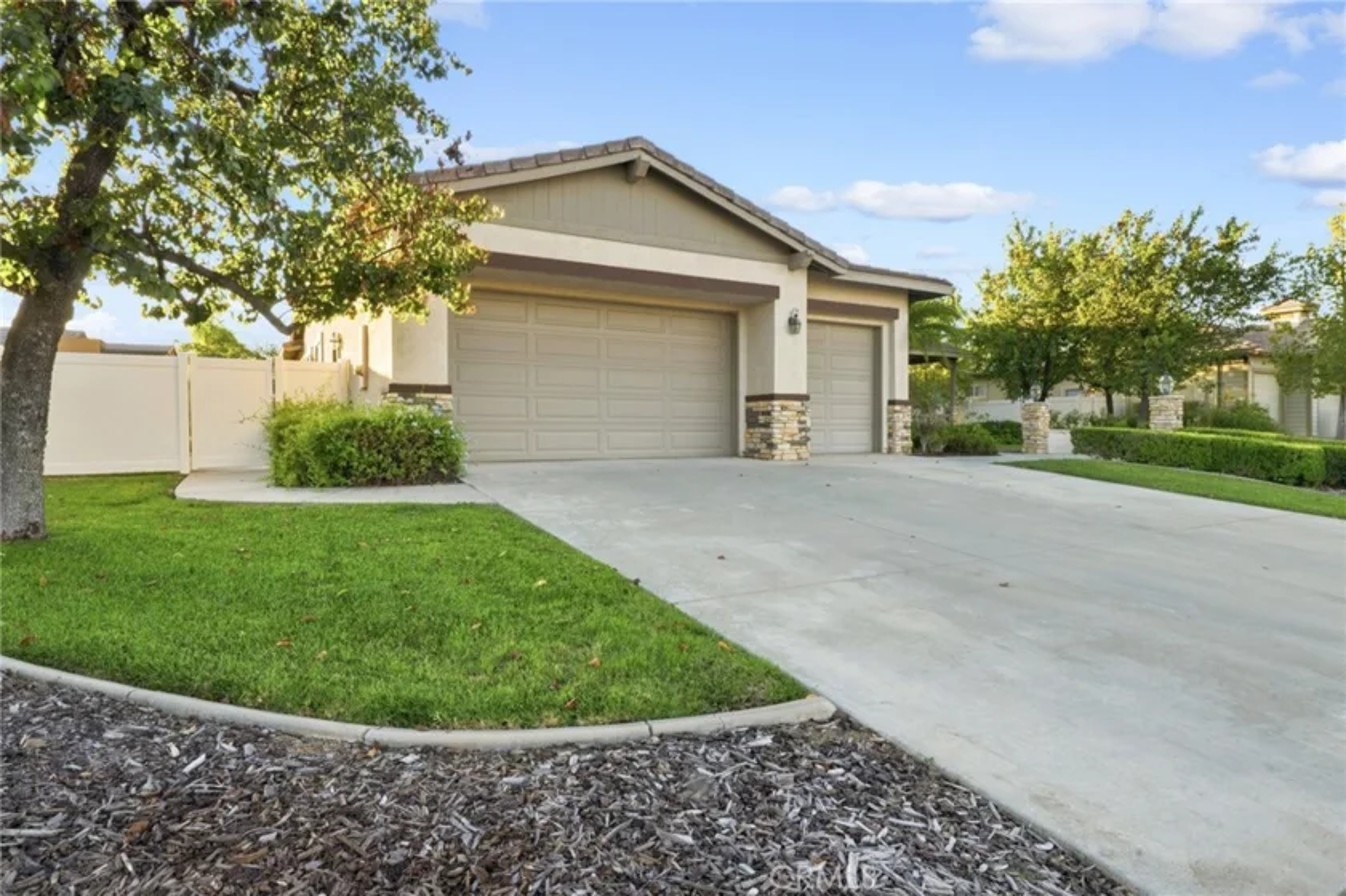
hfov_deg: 90.0
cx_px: 673
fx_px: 673
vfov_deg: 67.3
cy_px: 448
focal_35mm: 18
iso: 400
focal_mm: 12
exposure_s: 1/15
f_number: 22
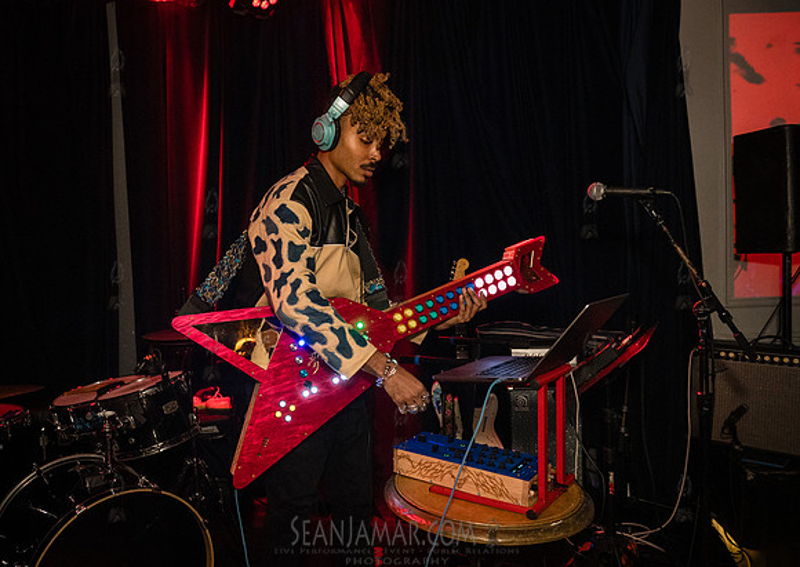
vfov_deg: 44.2
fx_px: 697
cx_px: 351
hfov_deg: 59.5
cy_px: 280
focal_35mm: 31
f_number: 3.5
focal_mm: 28
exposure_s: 1/320
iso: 12800
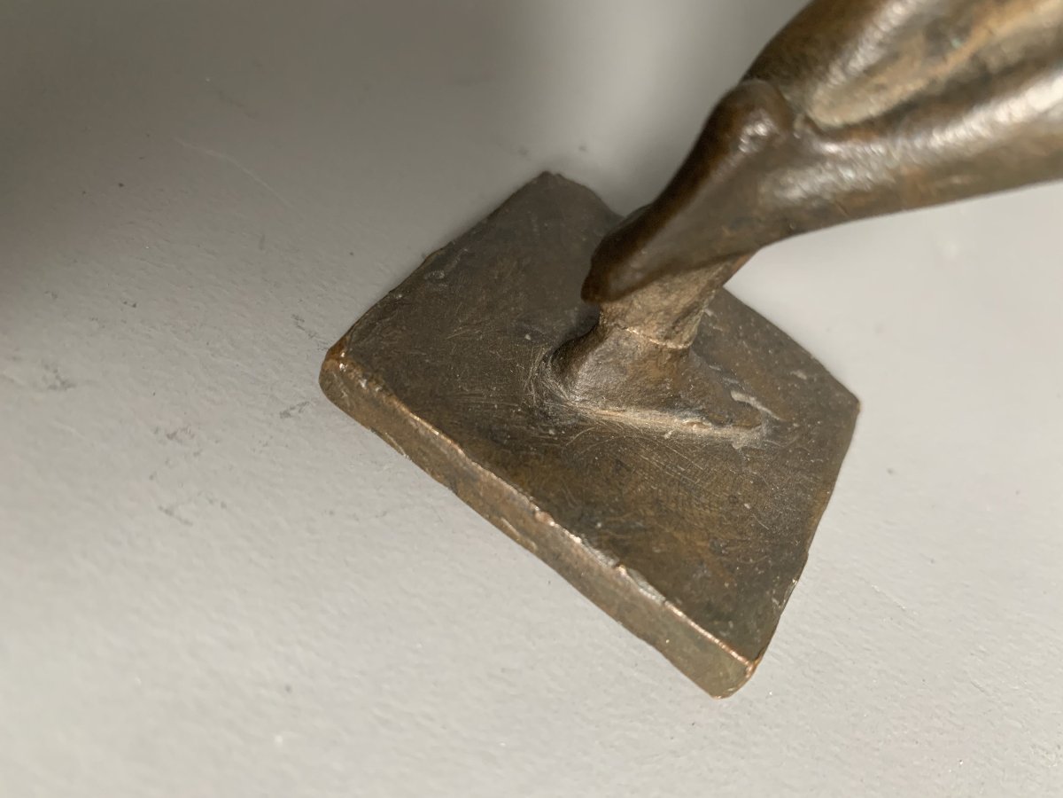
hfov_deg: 67.3
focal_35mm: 26
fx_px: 798
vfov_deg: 53.1
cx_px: 532
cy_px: 399
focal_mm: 4.25
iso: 200
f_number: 1.8
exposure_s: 1/60
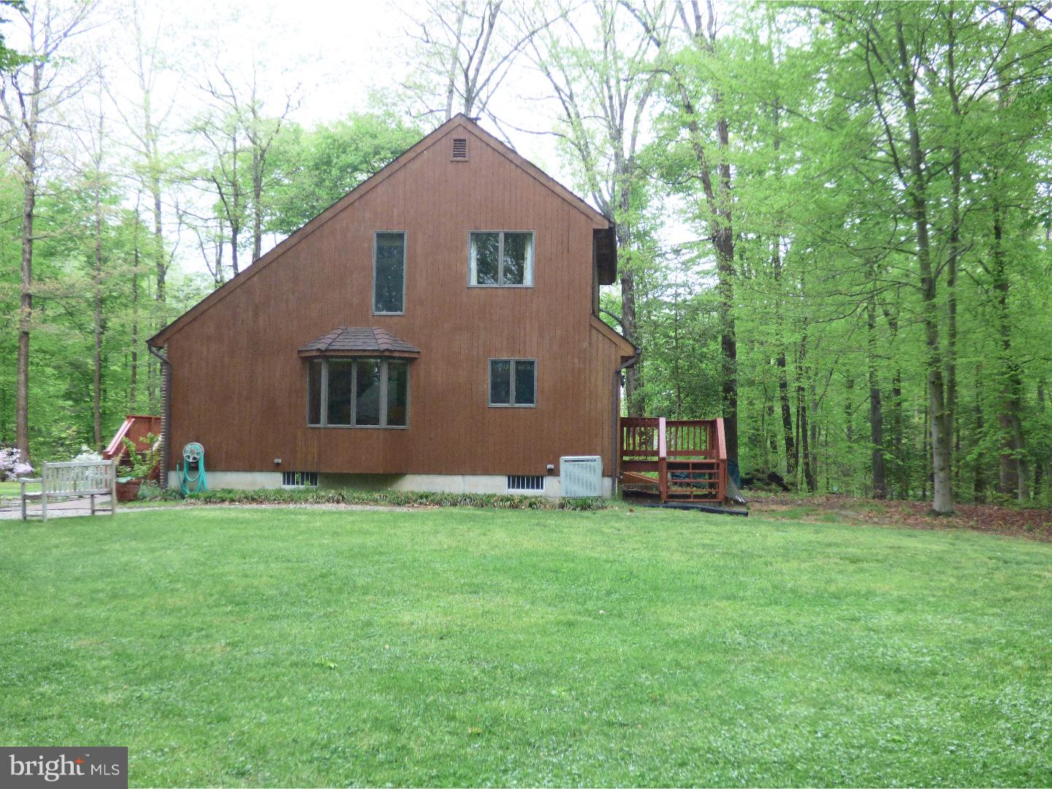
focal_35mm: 38
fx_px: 1155
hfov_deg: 49.0
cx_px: 526
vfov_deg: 37.7
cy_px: 394
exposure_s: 1/125
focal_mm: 6.8
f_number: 3.5
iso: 400
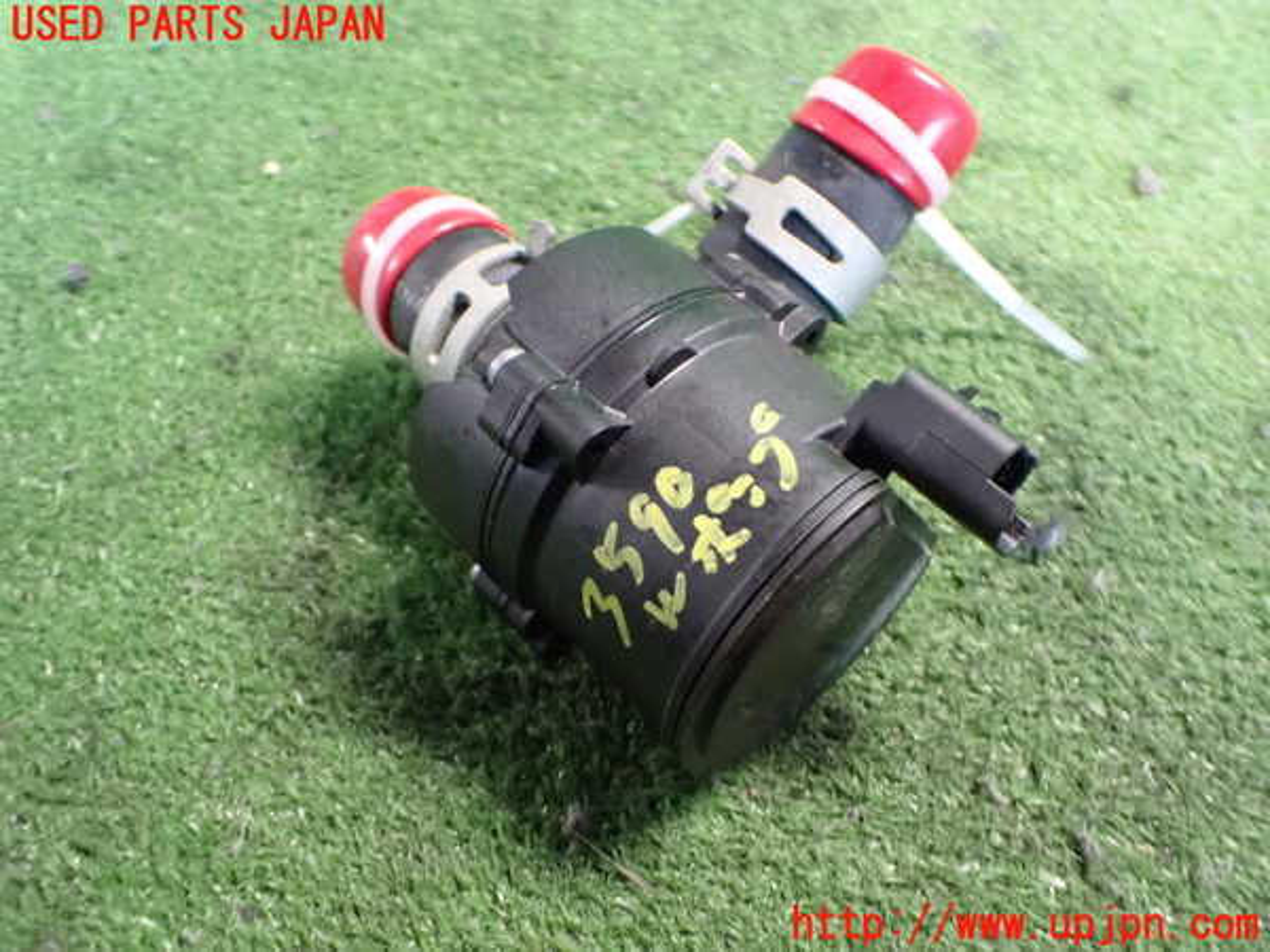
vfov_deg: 46.8
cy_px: 476
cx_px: 635
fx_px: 1101
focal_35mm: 30
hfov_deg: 60.0
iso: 1250
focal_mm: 5.4
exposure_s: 1/30
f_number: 2.3
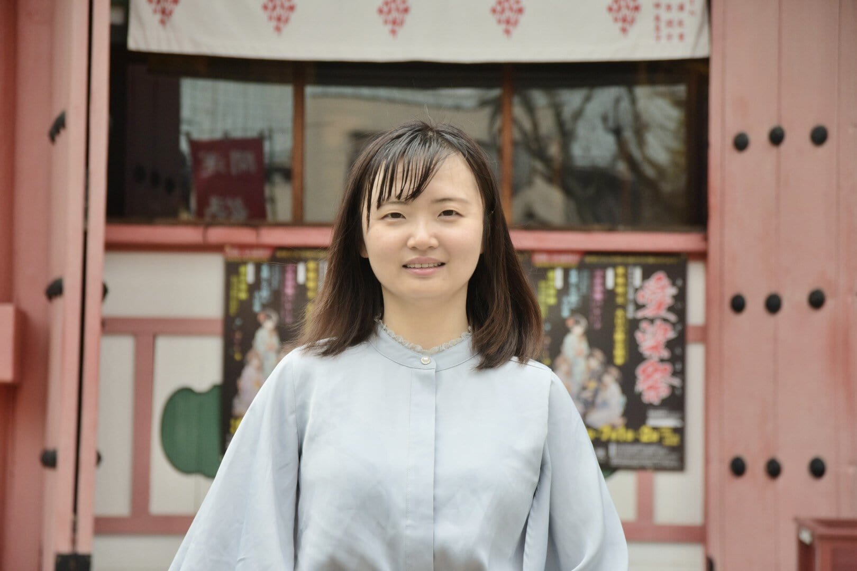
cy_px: 286
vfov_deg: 14.7
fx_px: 2214
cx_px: 428
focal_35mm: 93
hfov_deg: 21.9
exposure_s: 1/400
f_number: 4
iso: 250
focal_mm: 62
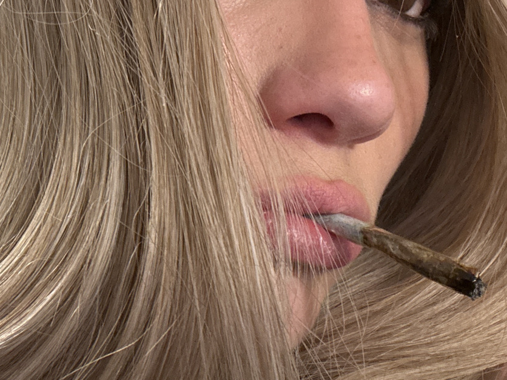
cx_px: 64
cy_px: 201
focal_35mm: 55
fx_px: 806
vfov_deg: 26.6
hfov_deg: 33.3
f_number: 1.9
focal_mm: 2.69
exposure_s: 1/33
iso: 250
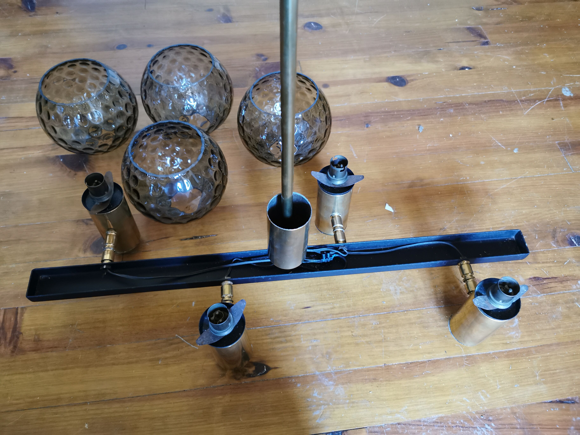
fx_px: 452
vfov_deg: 51.4
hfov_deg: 65.3
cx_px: 290
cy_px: 218
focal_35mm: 27
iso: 500
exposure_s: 1/33.3
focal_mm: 5.56
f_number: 1.6
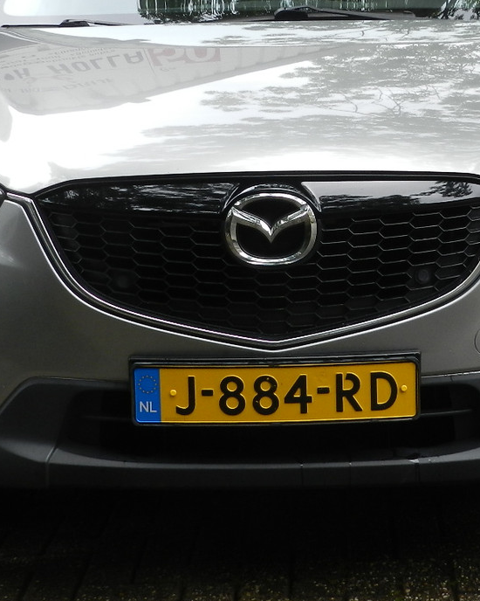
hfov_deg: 16.3
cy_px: 219
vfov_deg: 20.3
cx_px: 323
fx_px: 1670
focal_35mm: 94
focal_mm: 8.1
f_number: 4.2
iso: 160
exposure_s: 1/125
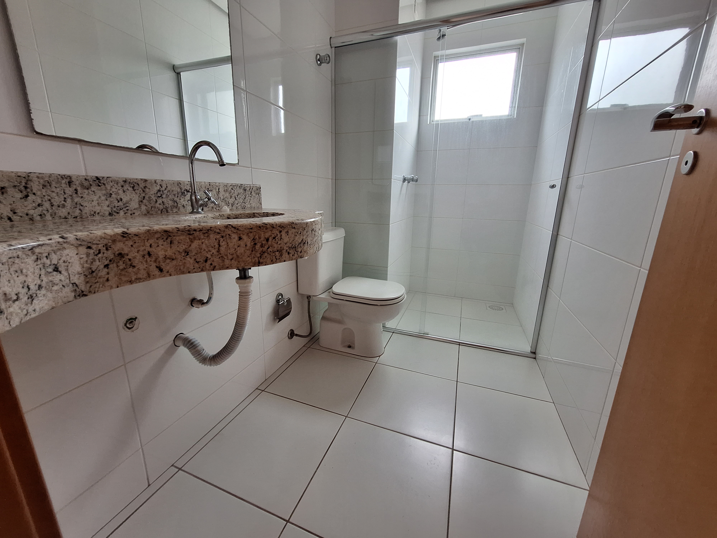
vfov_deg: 89.9
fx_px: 269
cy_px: 269
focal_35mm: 13
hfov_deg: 106.2
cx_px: 358
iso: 80
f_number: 2.2
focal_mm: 1.74
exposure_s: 1/50
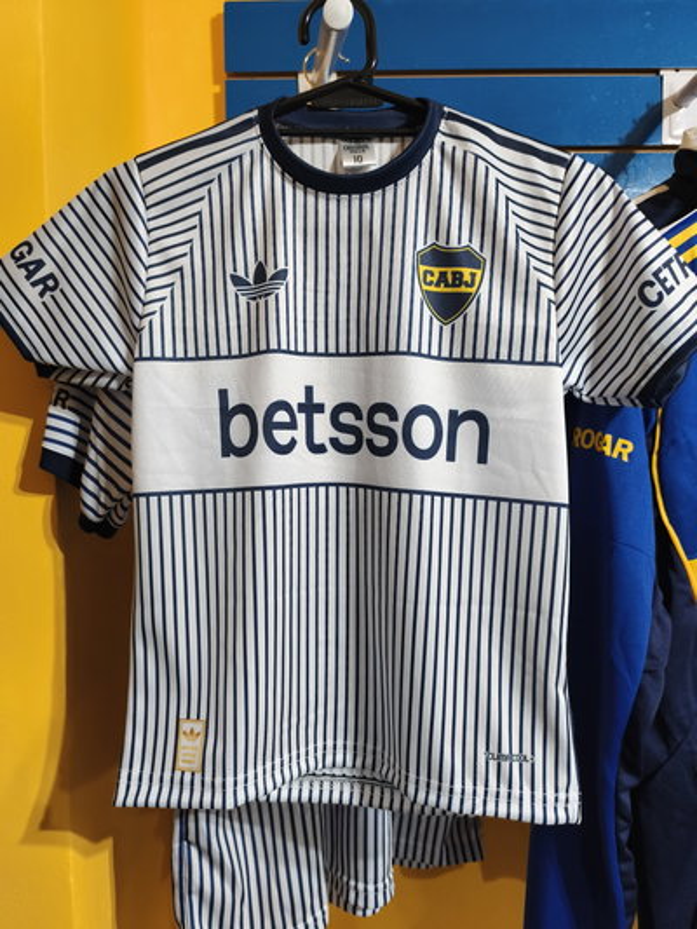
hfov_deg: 58.9
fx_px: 617
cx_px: 348
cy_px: 464
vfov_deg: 73.9
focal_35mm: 23
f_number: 1.65
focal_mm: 6.14
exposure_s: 1/50
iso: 1000
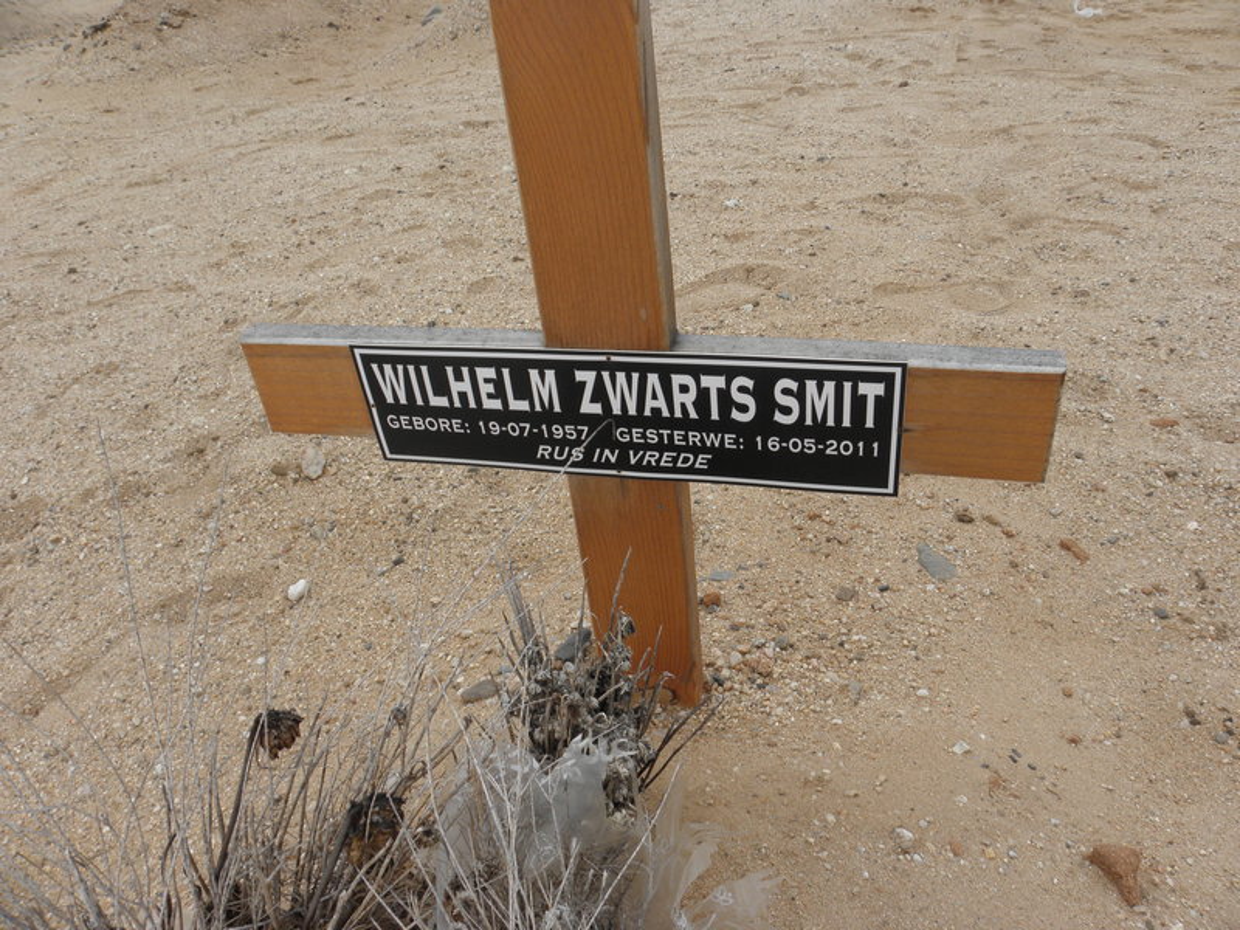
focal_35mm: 26
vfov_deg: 53.1
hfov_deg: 67.3
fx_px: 931
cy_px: 465
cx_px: 620
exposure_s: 1/60
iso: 64
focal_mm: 4.6
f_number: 4.5
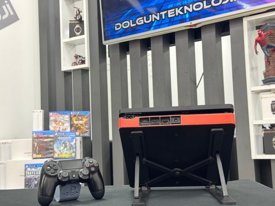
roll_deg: +1.8
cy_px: 103
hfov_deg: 39.7
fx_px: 381
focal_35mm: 48
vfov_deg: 30.3
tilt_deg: +5.8
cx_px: 138
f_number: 1.78
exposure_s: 1/33
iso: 250
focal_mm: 6.76
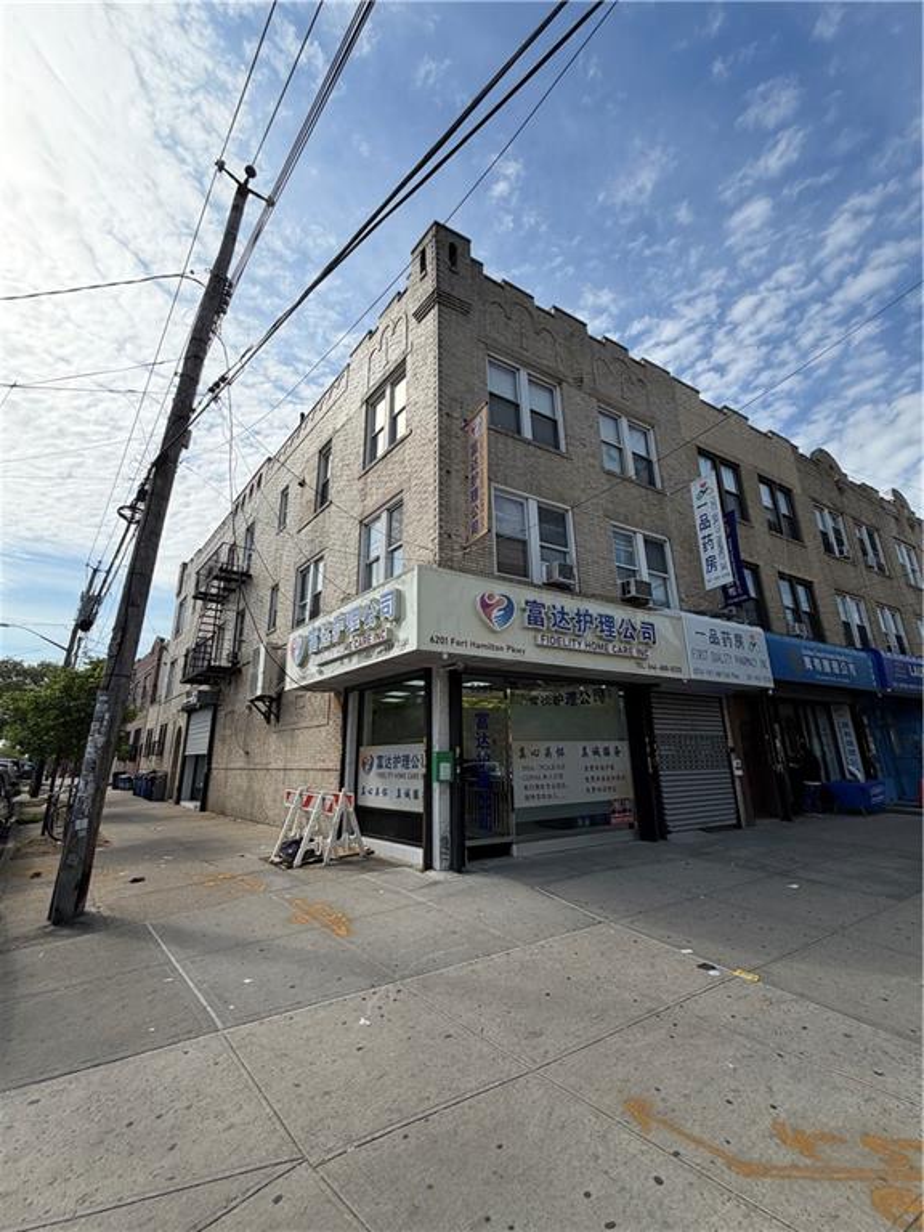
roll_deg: +0.1
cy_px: 616
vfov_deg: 102.1
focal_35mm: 14
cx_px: 462
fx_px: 498
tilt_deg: +17.9
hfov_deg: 85.7
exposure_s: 1/1211
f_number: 2.2
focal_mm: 2.22
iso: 32
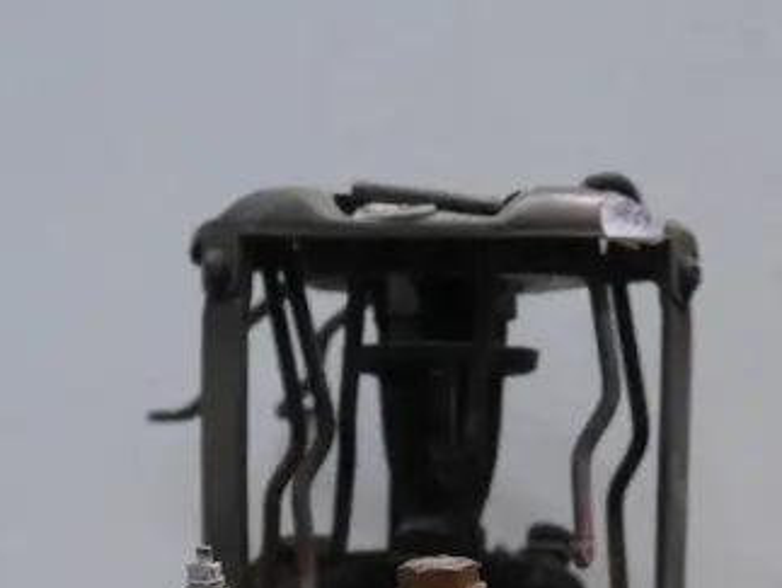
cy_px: 756
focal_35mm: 95
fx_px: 2149
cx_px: 646
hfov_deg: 20.4
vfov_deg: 14.9
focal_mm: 15
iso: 3200
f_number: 4
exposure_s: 1/160
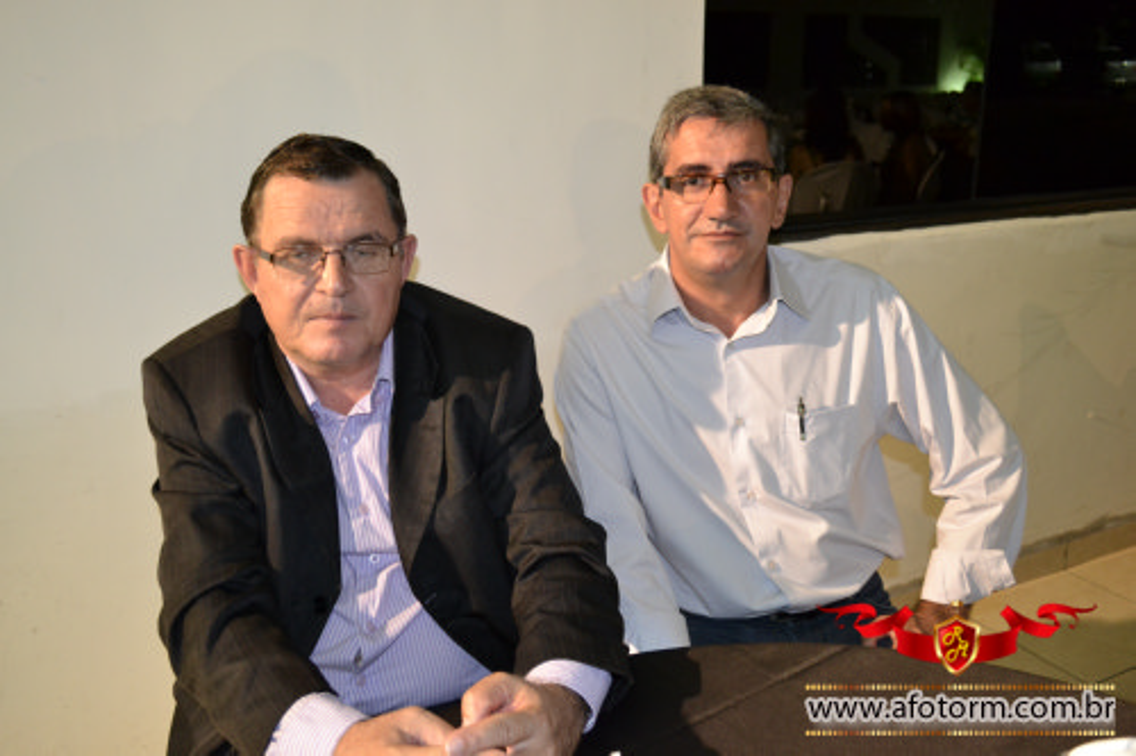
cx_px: 568
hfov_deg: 57.2
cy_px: 378
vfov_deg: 39.9
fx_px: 1041
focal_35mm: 33
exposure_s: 1/60
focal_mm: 22
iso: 2000
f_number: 3.8
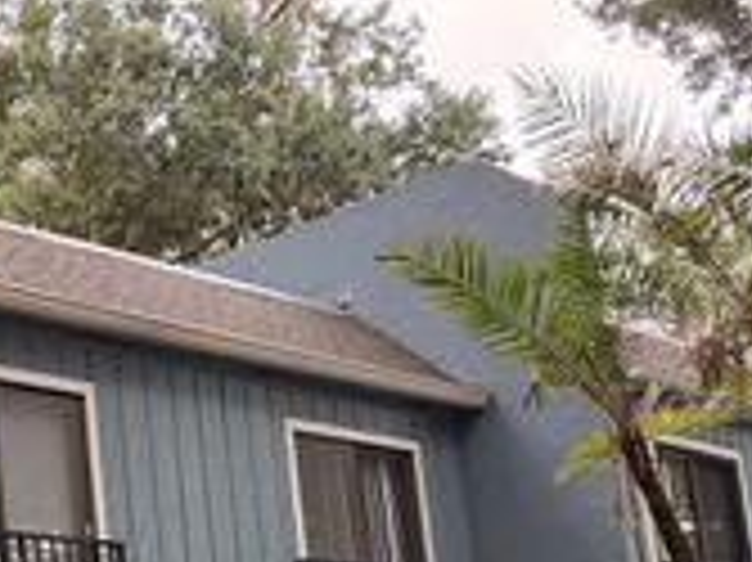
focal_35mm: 72
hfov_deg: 23.8
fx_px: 1563
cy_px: 582
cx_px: -230
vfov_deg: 19.7
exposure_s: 1/358
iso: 100
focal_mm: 6.76
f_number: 1.78
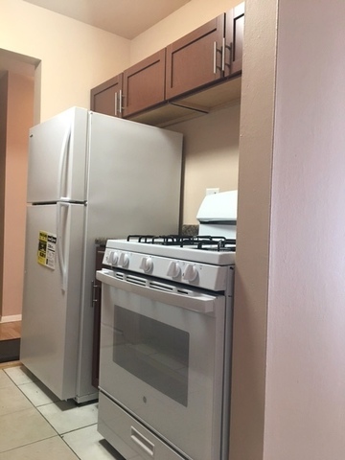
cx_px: 172
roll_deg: -0.8
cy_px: 230
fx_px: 385
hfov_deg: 48.2
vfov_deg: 61.7
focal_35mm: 29
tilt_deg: -1.6
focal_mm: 4.15
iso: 100
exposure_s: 1/30
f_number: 2.2
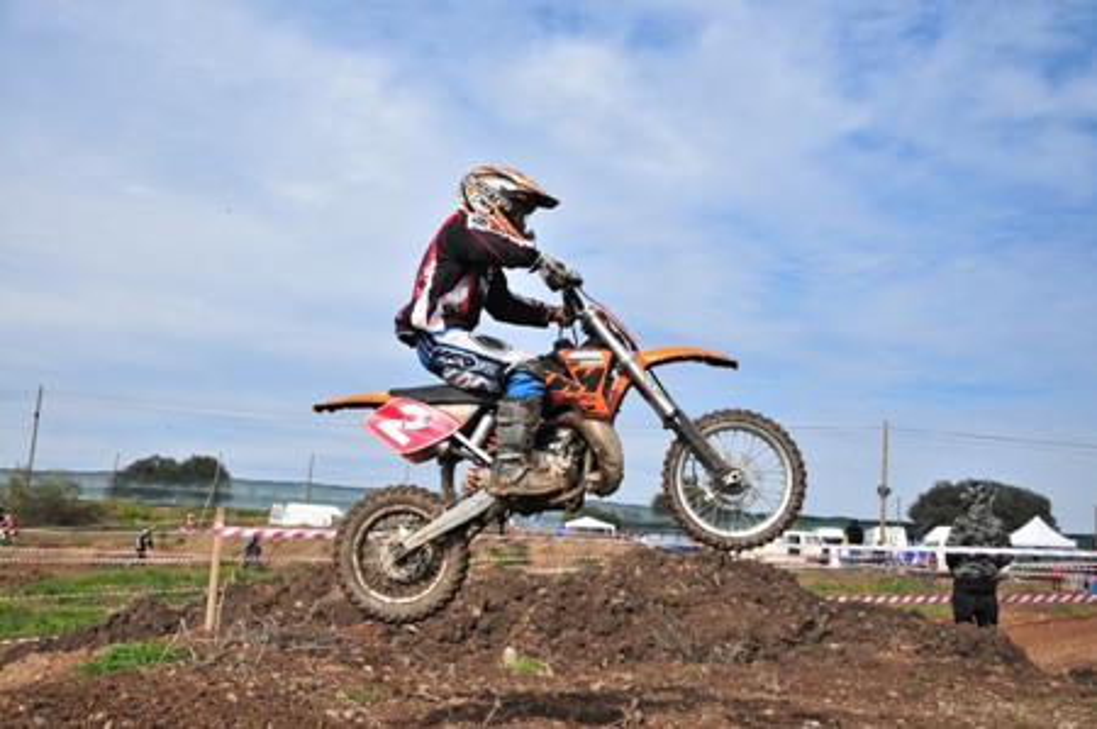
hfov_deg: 41.2
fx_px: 1461
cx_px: 548
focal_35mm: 48
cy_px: 364
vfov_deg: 28.0
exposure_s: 1/8000
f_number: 5
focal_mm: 32
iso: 1000
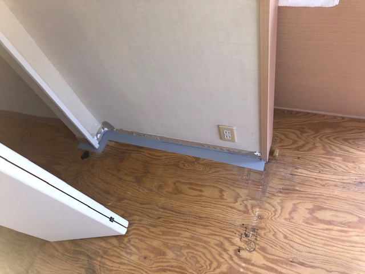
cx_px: 182
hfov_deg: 63.4
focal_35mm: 28
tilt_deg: -53.5
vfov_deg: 49.7
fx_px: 295
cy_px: 137
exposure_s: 1/100
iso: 64
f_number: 1.8
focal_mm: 3.99
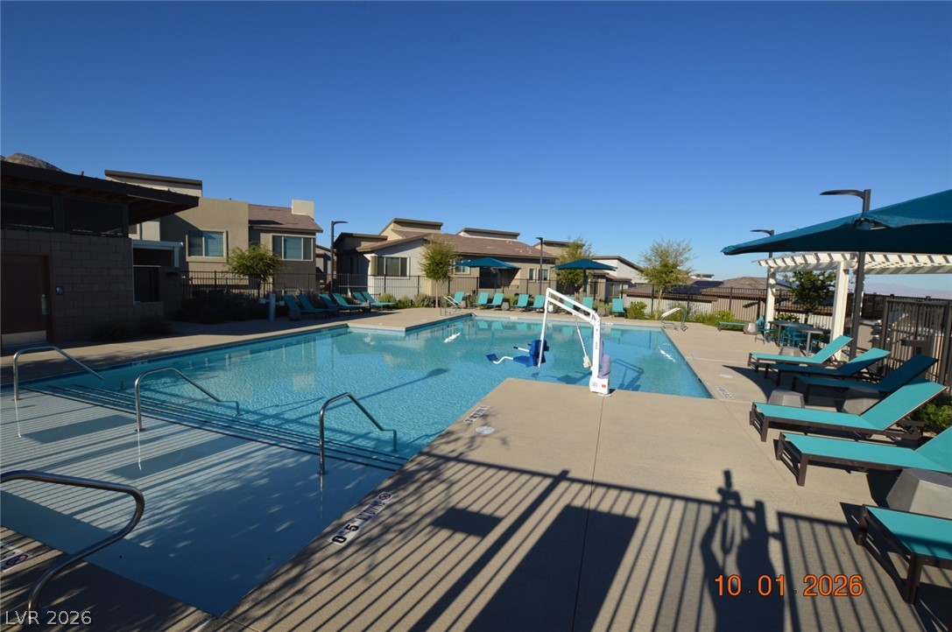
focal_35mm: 15
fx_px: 396
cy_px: 316
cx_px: 476
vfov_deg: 77.2
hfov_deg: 100.5
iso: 100
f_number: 10
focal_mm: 10
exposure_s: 1/200
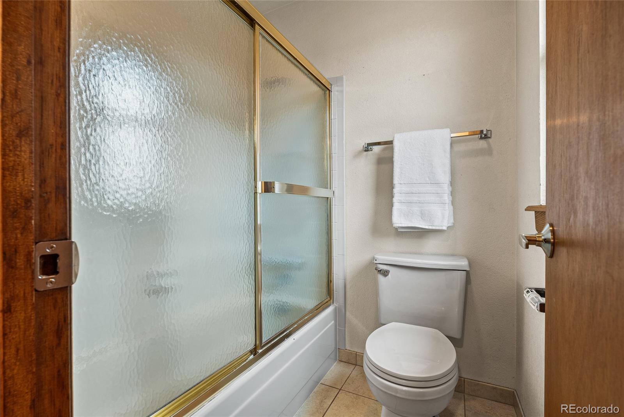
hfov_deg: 96.7
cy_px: 208
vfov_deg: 73.8
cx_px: 312
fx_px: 277
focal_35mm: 16
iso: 200
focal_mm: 16
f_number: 8
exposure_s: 1.3
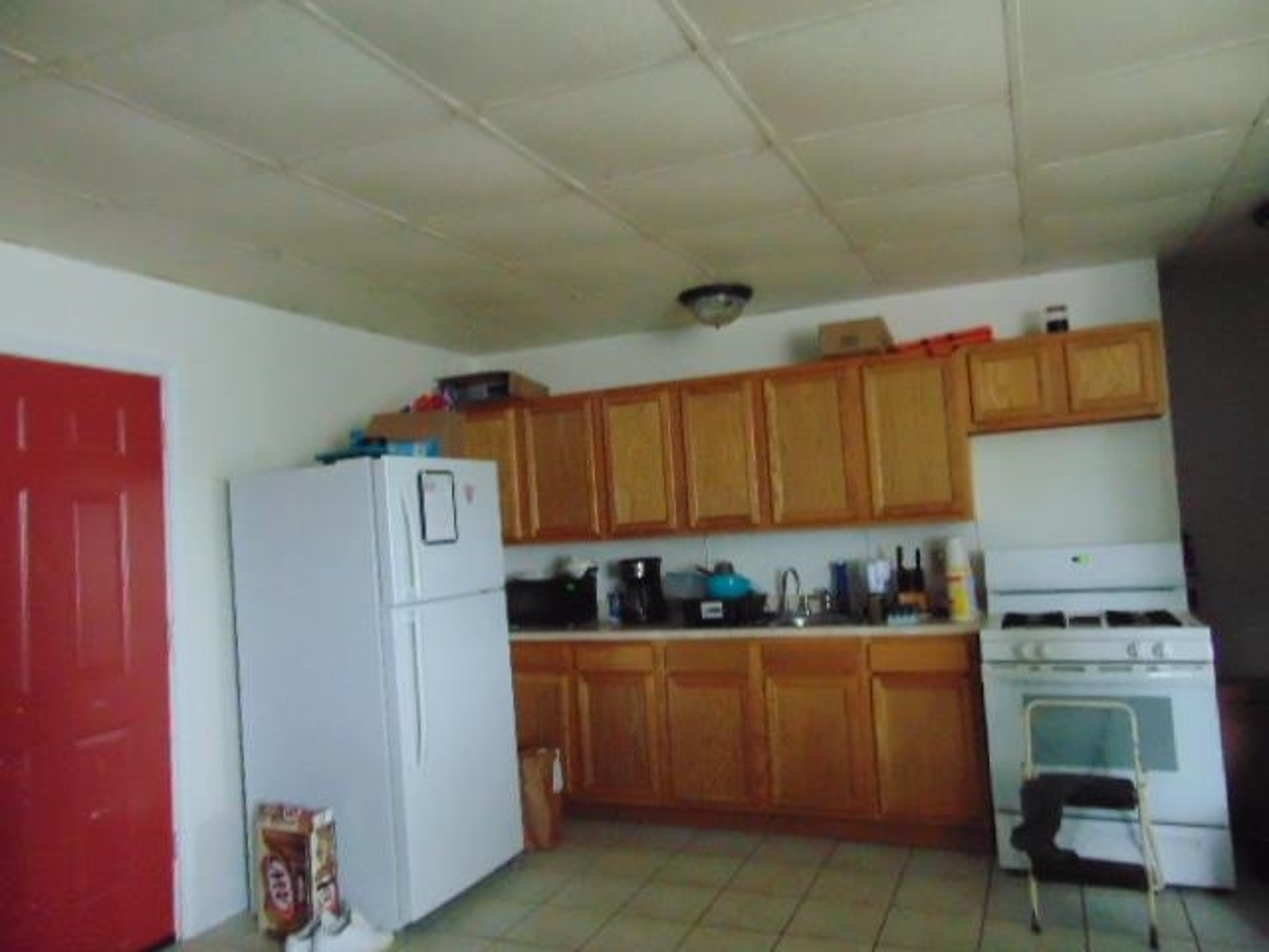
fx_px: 916
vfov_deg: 54.9
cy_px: 476
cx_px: 634
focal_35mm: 25
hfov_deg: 69.4
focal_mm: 4.5
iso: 800
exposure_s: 1/25
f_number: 3
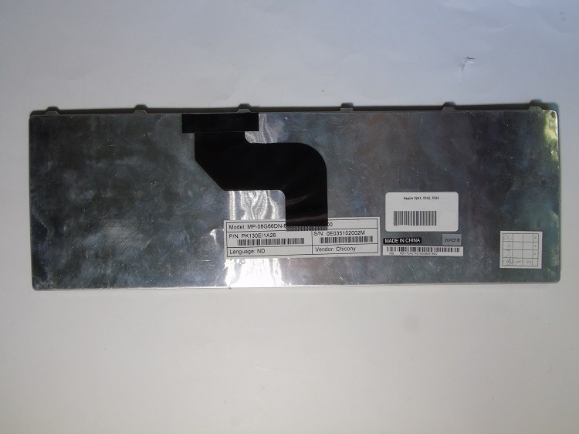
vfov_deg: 48.2
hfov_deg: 61.7
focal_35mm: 29
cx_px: 290
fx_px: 485
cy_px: 217
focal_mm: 5.2
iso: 200
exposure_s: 1/13
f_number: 6.4
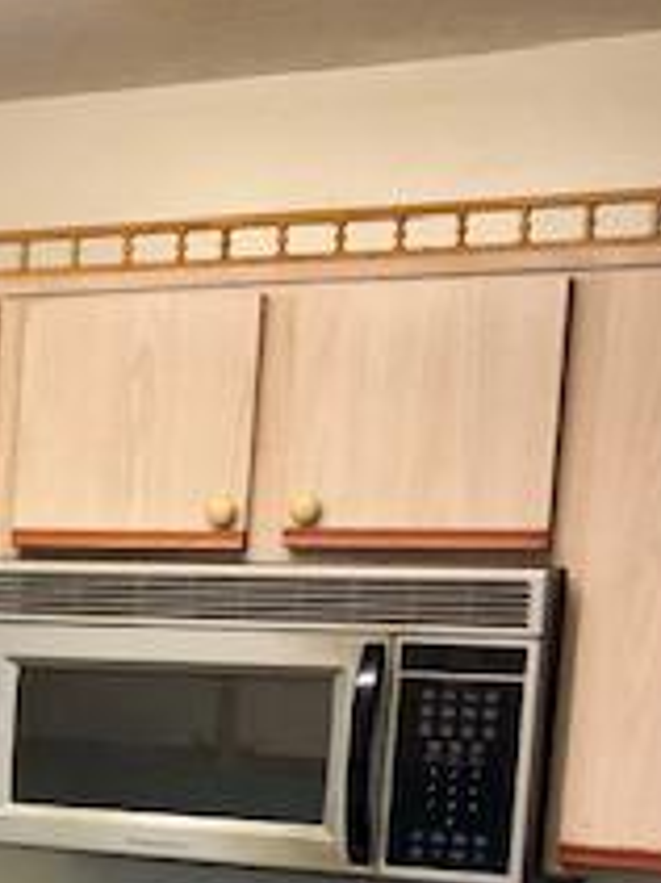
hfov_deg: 16.1
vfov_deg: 22.1
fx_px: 2166
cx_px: -280
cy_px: 891
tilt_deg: -5.1
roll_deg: -1.7
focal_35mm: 85
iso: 40
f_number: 1.8
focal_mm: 3.99
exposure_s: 1/17
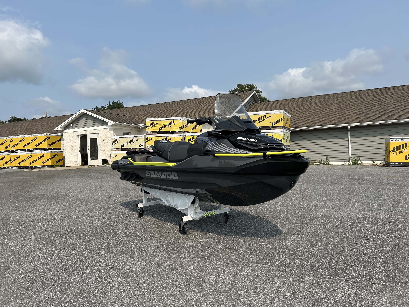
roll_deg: +2.5
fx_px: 307
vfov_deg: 53.1
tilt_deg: -0.5
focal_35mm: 26
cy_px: 154
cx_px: 204
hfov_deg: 67.3
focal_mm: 5.7
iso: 50
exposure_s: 1/5076
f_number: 1.5
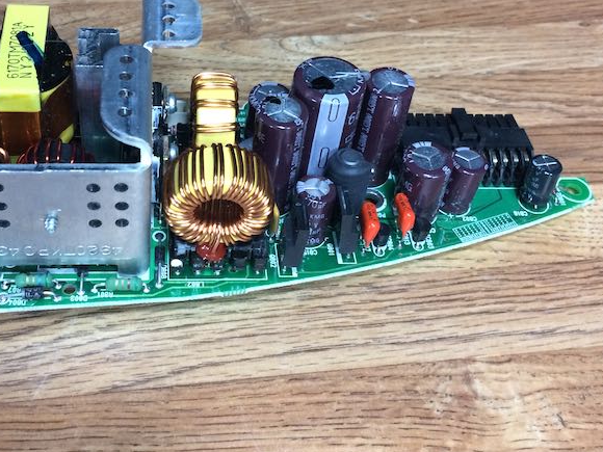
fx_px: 784
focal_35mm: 45
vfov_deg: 31.9
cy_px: 149
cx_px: 221
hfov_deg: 41.7
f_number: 2.2
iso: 64
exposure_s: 1/30
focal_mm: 4.15
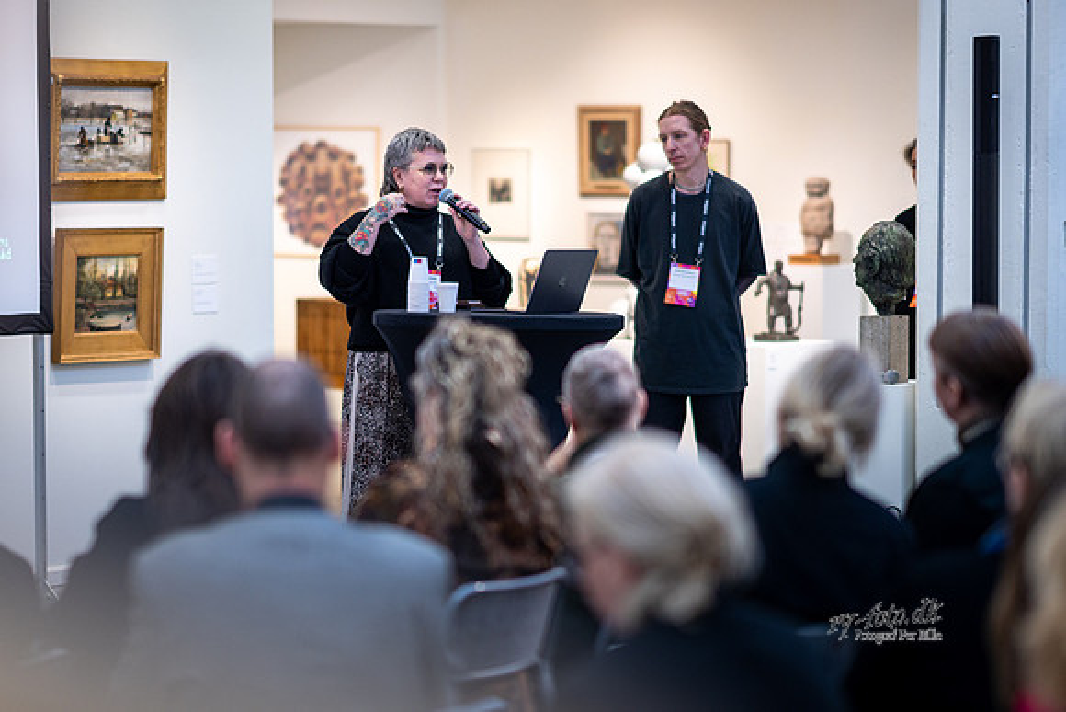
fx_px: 3965
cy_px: 417
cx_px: 494
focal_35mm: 134
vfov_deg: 10.2
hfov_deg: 15.3
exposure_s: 1/200
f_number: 1.4
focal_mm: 85
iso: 500
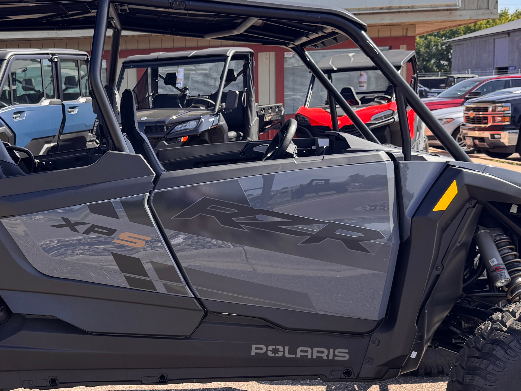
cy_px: 210
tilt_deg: -8.1
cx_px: 134
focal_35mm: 55
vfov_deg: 26.5
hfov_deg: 34.3
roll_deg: +2.1
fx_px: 828
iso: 80
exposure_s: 1/1395
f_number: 1.78
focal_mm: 6.76
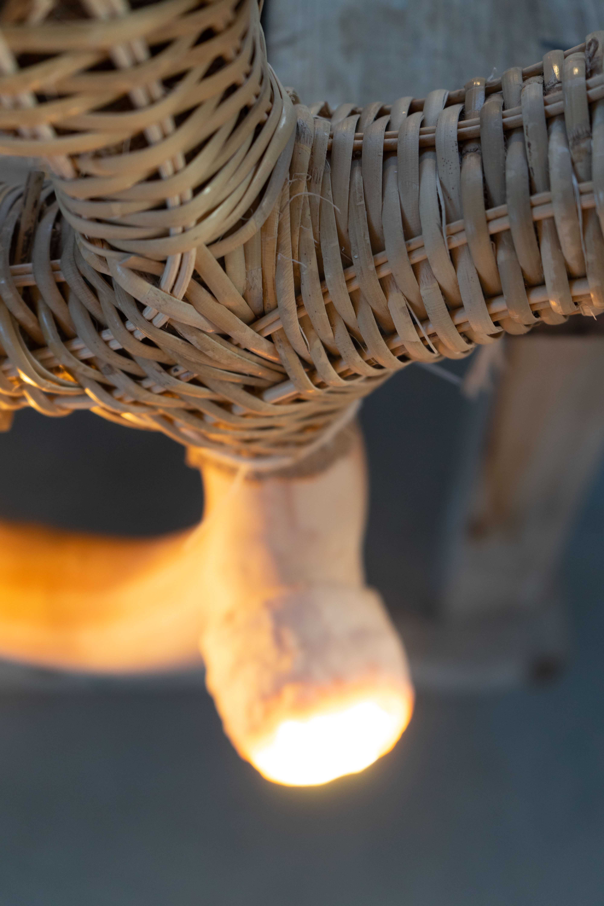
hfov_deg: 34.2
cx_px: 302
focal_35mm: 39
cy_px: 453
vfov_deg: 49.6
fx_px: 981
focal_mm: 39
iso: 500
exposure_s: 1/60
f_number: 4
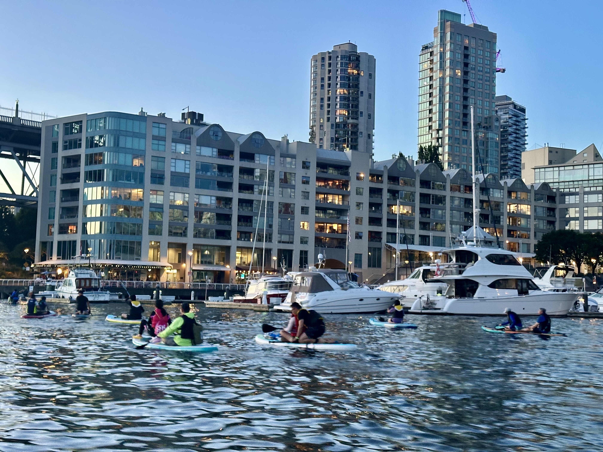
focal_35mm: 48
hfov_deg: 39.7
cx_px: 302
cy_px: 226
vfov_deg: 30.3
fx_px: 836
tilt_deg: +7.8
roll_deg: +0.3
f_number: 1.78
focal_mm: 6.86
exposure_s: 1/45
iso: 250
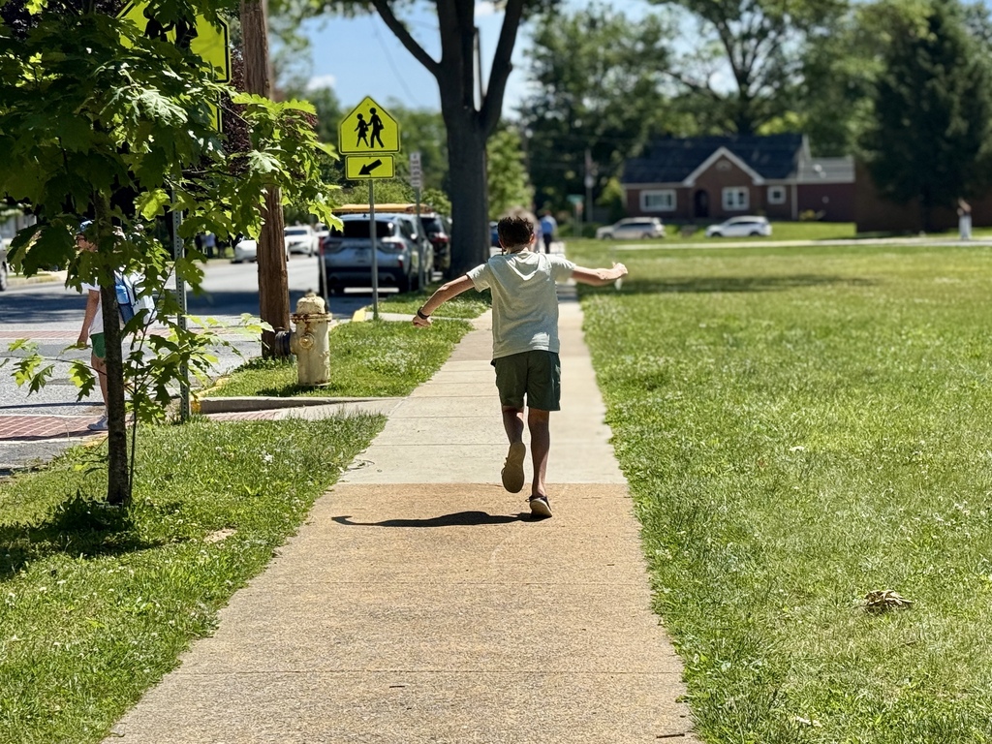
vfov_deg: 30.3
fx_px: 1376
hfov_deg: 39.7
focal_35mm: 48
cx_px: 496
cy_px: 372
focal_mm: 6.76
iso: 64
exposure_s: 1/5376
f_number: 1.78
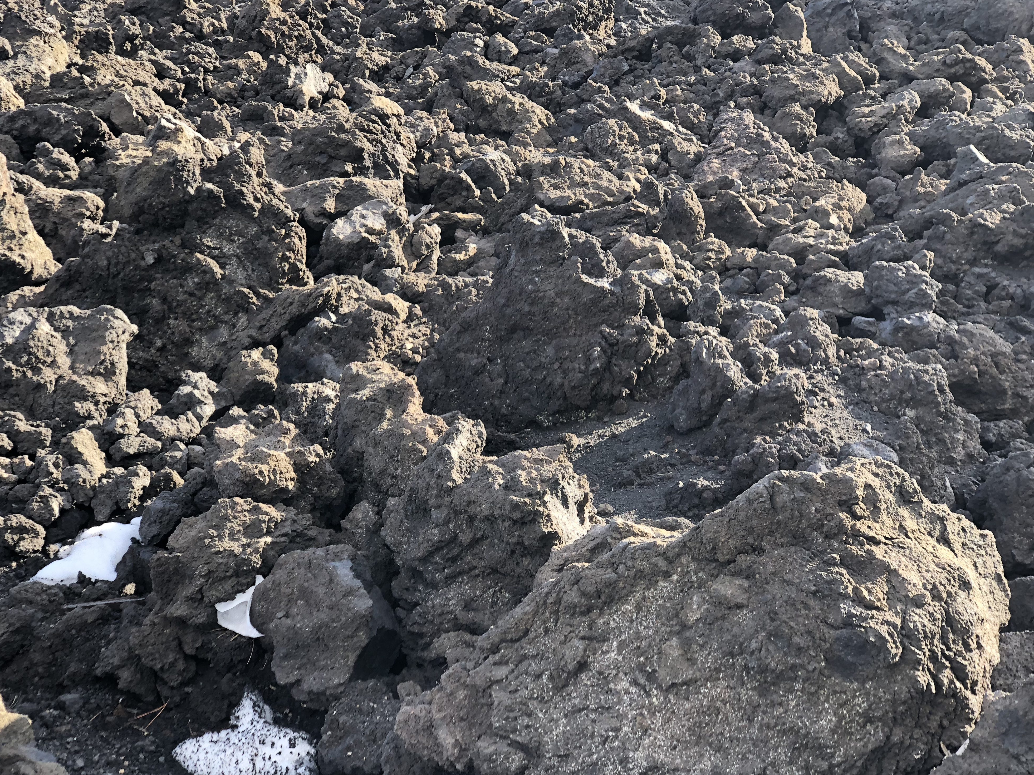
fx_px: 1583
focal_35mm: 53
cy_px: 381
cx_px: 512
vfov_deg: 27.5
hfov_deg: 36.2
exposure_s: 1/120
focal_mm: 6
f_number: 2.4
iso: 25
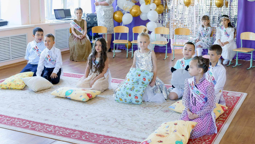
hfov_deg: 40.6
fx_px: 345
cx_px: 132
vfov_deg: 23.4
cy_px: 53
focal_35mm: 51
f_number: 5
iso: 2500
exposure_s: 1/160
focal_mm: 35
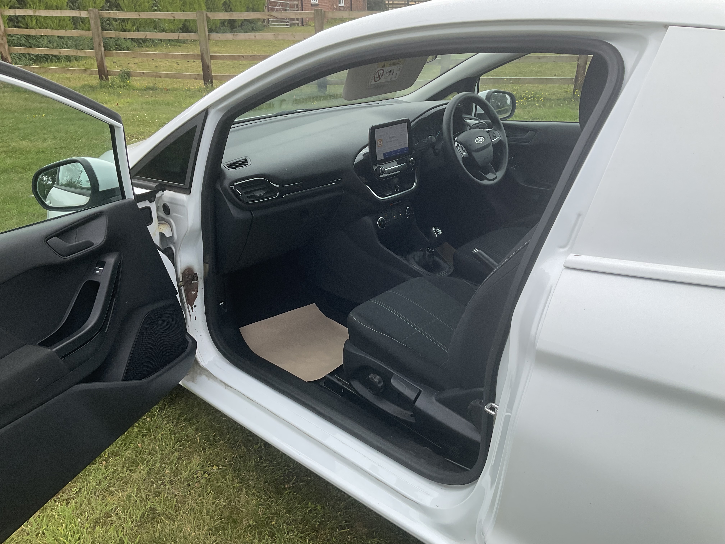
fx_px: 607
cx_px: 362
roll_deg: +0.2
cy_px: 272
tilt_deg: -23.3
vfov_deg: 48.2
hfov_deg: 61.7
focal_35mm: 29
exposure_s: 1/842
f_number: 1.8
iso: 16
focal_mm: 3
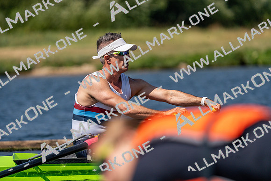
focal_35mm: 411
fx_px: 3094
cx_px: 136
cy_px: 90
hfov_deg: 5.0
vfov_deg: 3.3
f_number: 6.3
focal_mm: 411
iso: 200
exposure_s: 1/2000
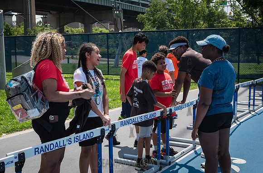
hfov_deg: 38.9
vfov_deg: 26.1
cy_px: 98
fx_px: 372
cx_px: 147
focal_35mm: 51
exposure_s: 1/640
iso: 250
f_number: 5.6
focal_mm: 44
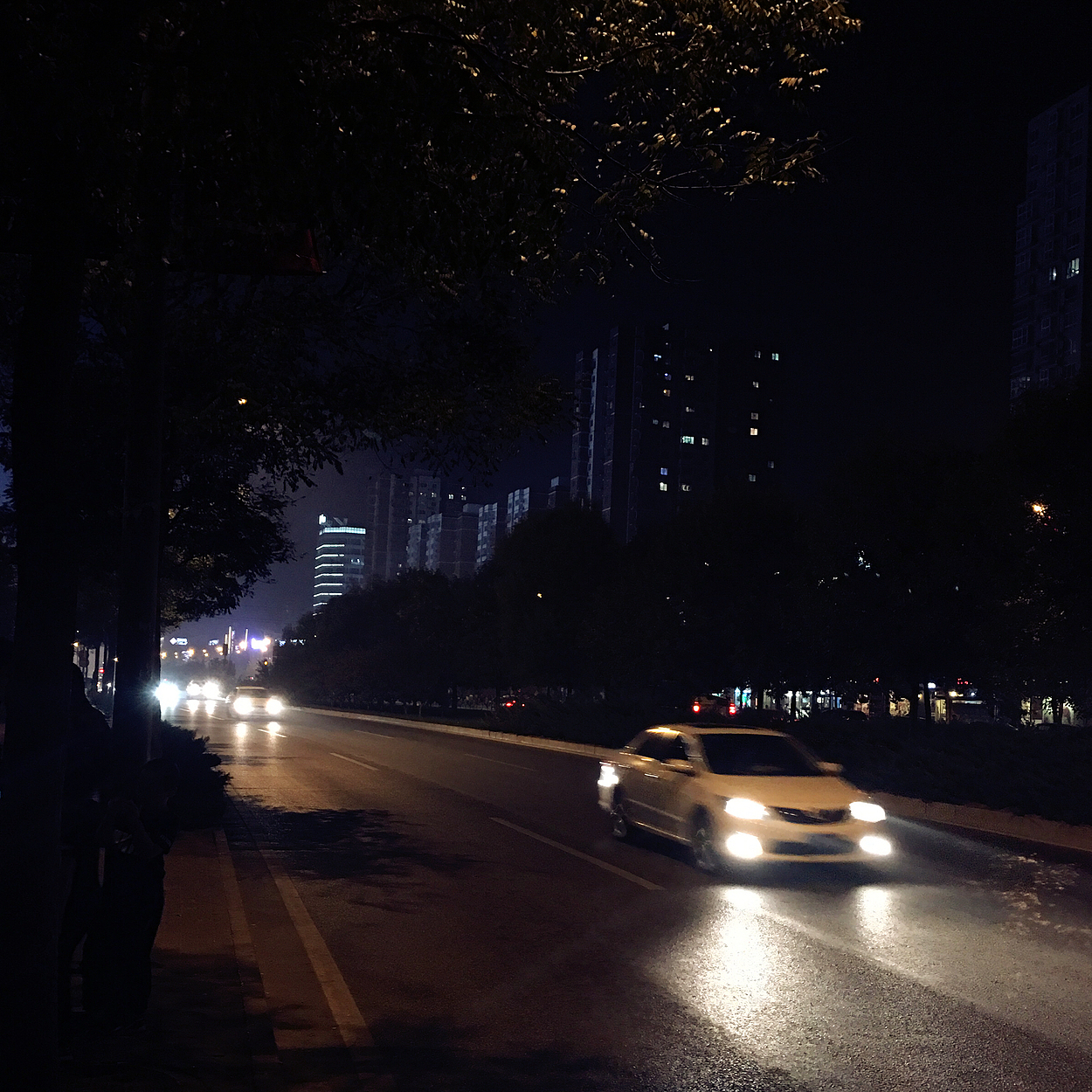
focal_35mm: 35
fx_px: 1249
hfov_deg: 47.2
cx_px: 540
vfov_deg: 47.0
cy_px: 653
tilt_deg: +2.4
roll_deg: -2.1
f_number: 2.2
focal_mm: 4.15
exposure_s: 1/8
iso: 100
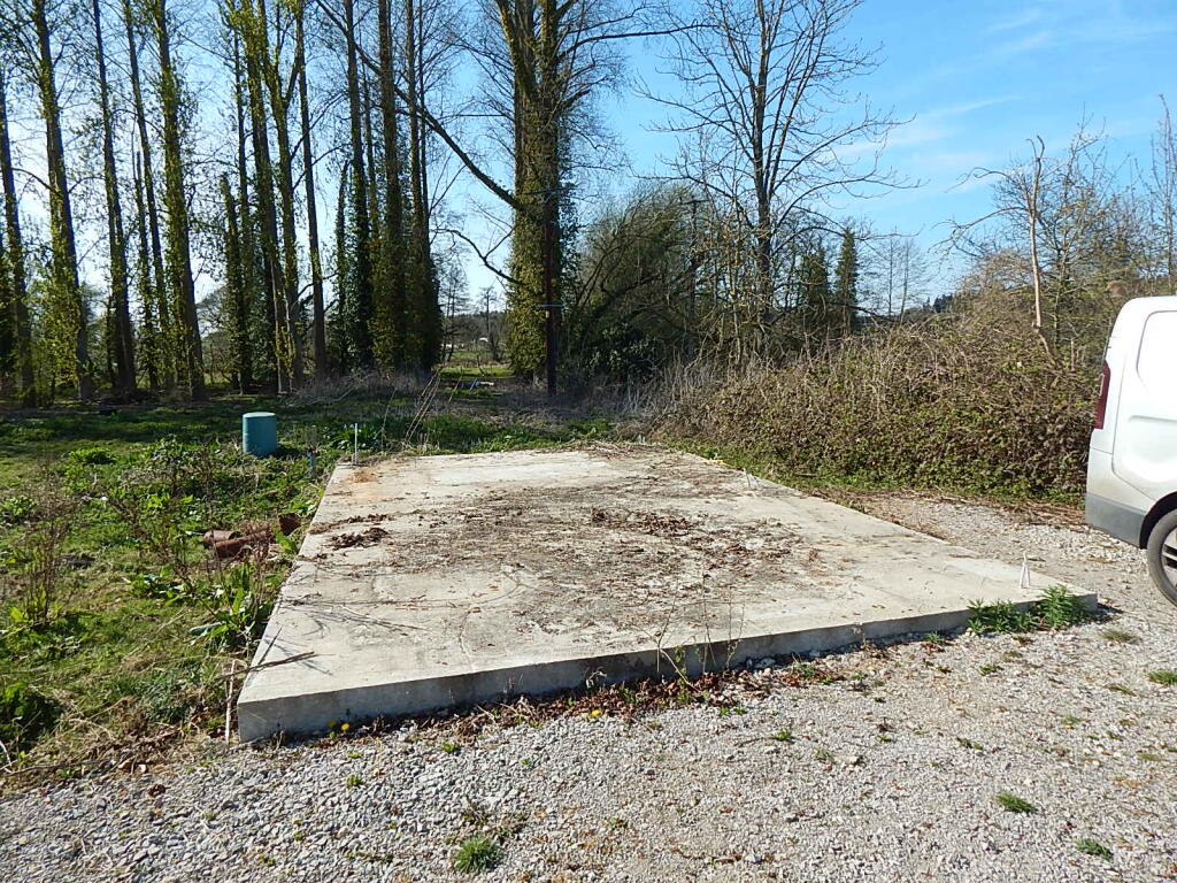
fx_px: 748
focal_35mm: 22
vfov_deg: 61.1
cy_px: 442
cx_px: 588
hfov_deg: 76.4
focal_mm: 4
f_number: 3
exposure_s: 1/1000
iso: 125
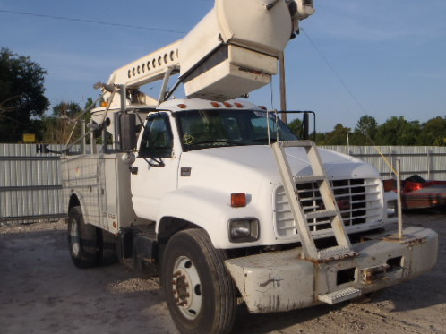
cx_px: 227
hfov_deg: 51.4
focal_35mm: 36
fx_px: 464
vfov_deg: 39.6
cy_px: 187
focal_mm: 5
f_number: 5.6
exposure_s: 1/500
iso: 80
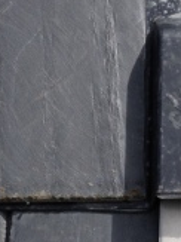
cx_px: 171
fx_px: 768
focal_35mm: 110
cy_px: 132
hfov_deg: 13.3
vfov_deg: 17.9
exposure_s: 1/2045
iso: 64
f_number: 2.4
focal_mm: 4.28
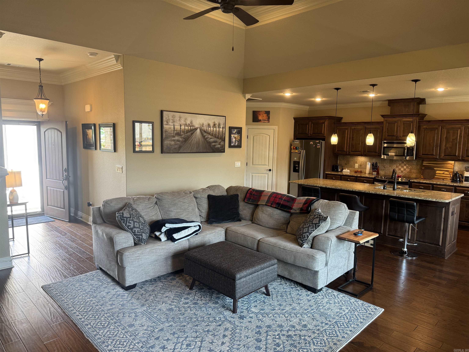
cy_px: 176
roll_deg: -1.1
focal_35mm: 24
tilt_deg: -7.8
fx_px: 325
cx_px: 234
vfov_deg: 56.8
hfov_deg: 71.6
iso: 125
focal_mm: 6.76
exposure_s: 1/60
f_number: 1.78
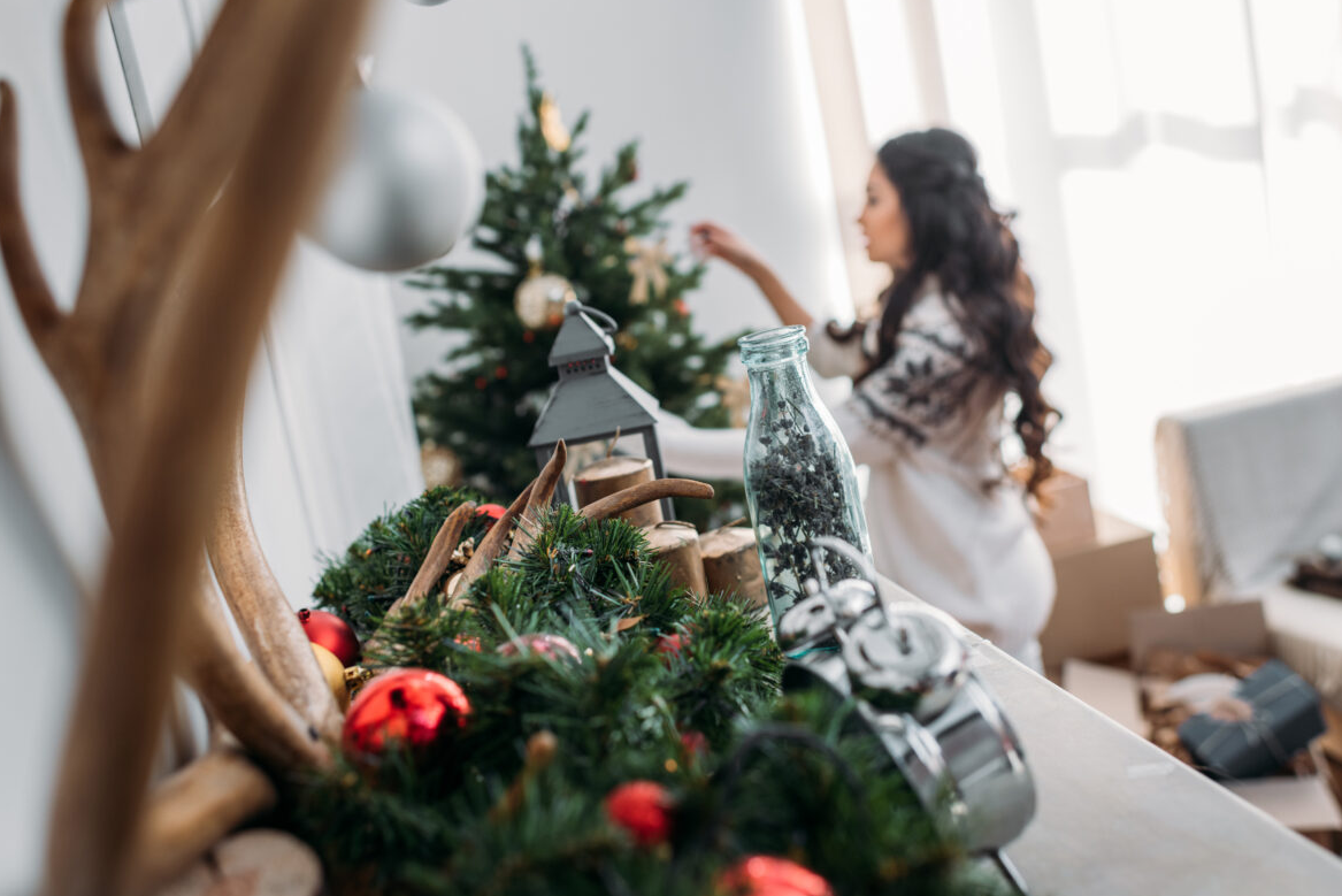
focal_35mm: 36
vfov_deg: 36.9
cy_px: 454
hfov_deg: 53.1
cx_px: 659
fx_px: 1342
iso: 200
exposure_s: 1/160
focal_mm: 35
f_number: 3.2
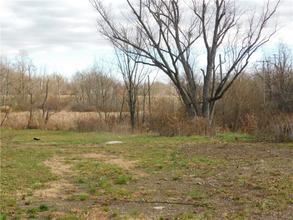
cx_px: 146
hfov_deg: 29.4
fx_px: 559
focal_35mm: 66
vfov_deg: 22.3
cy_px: 110
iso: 125
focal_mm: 11.7
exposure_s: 1/320
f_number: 4.2
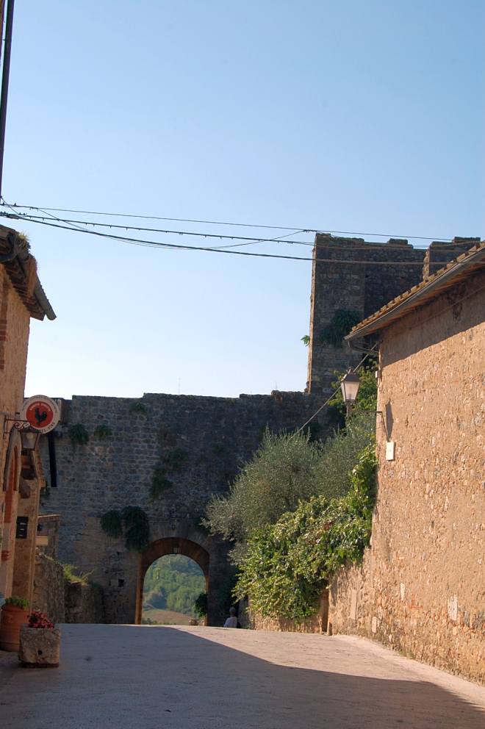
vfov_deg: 31.9
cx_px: 242
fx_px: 1275
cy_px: 364
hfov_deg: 21.5
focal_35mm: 63
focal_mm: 42
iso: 200
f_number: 10
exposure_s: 1/250
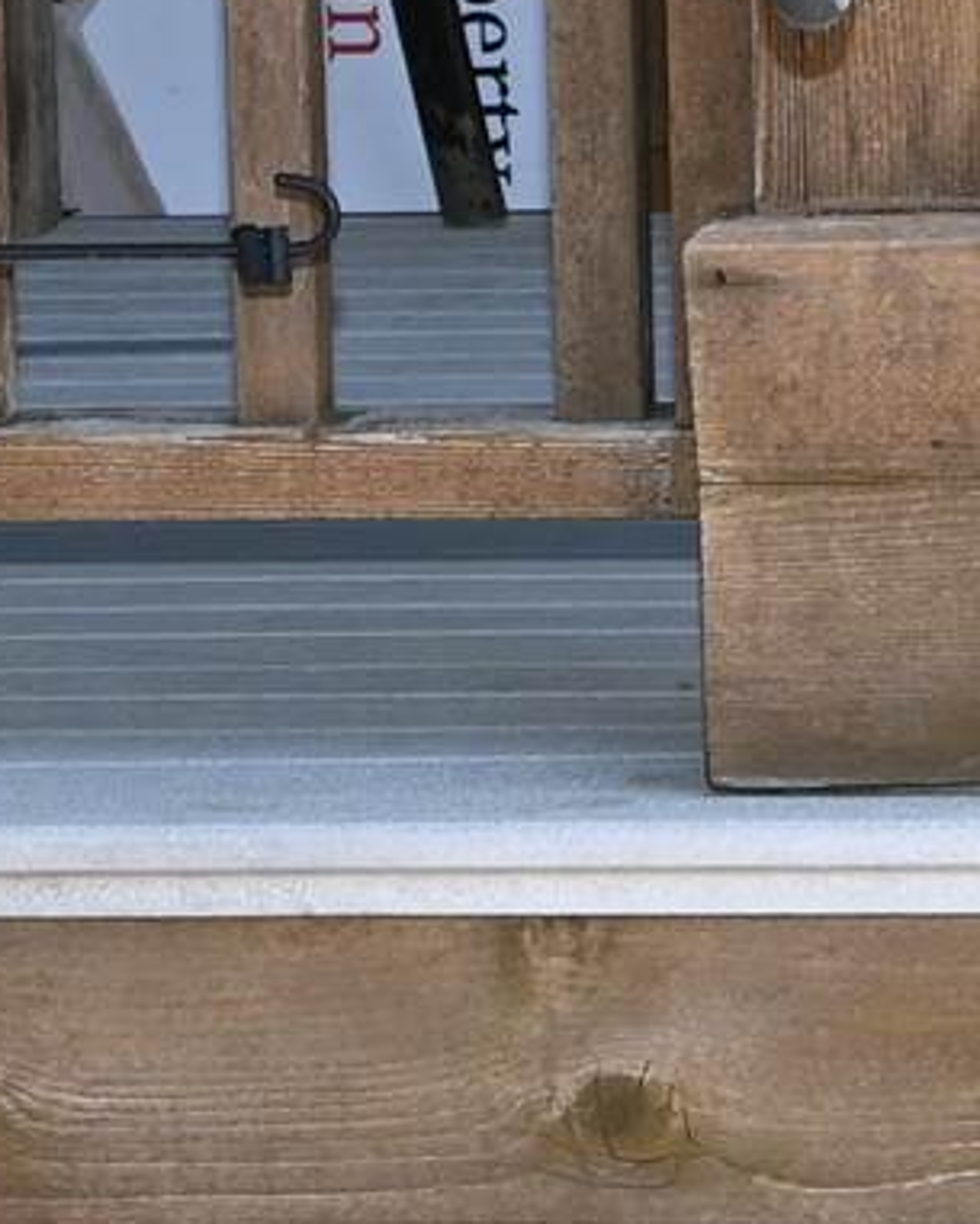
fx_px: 11525
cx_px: 675
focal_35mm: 318
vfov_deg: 6.0
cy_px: -353
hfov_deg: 4.9
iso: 100
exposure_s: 1/200
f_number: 7.1
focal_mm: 28
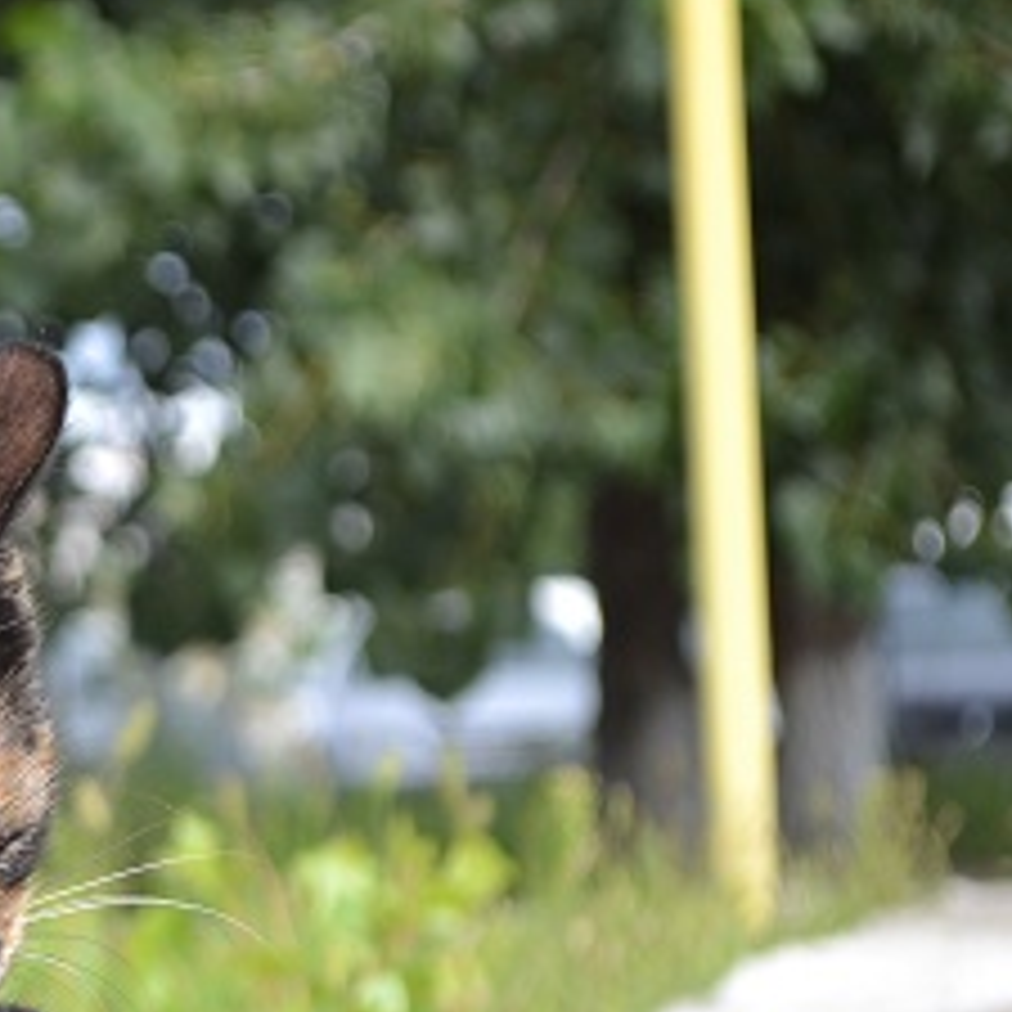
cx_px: -301
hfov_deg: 8.7
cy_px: 895
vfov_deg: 8.8
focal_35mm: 199
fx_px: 6589
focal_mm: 55
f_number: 5.6
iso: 400
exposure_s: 1/500
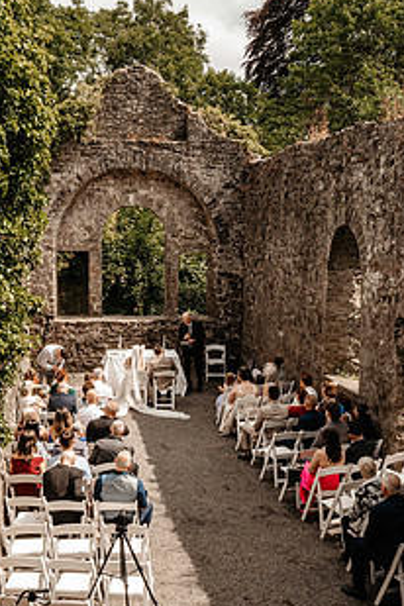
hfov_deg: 26.5
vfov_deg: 38.9
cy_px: 304
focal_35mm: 51
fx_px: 858
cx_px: 171
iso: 1000
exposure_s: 1/320
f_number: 13
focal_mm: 35
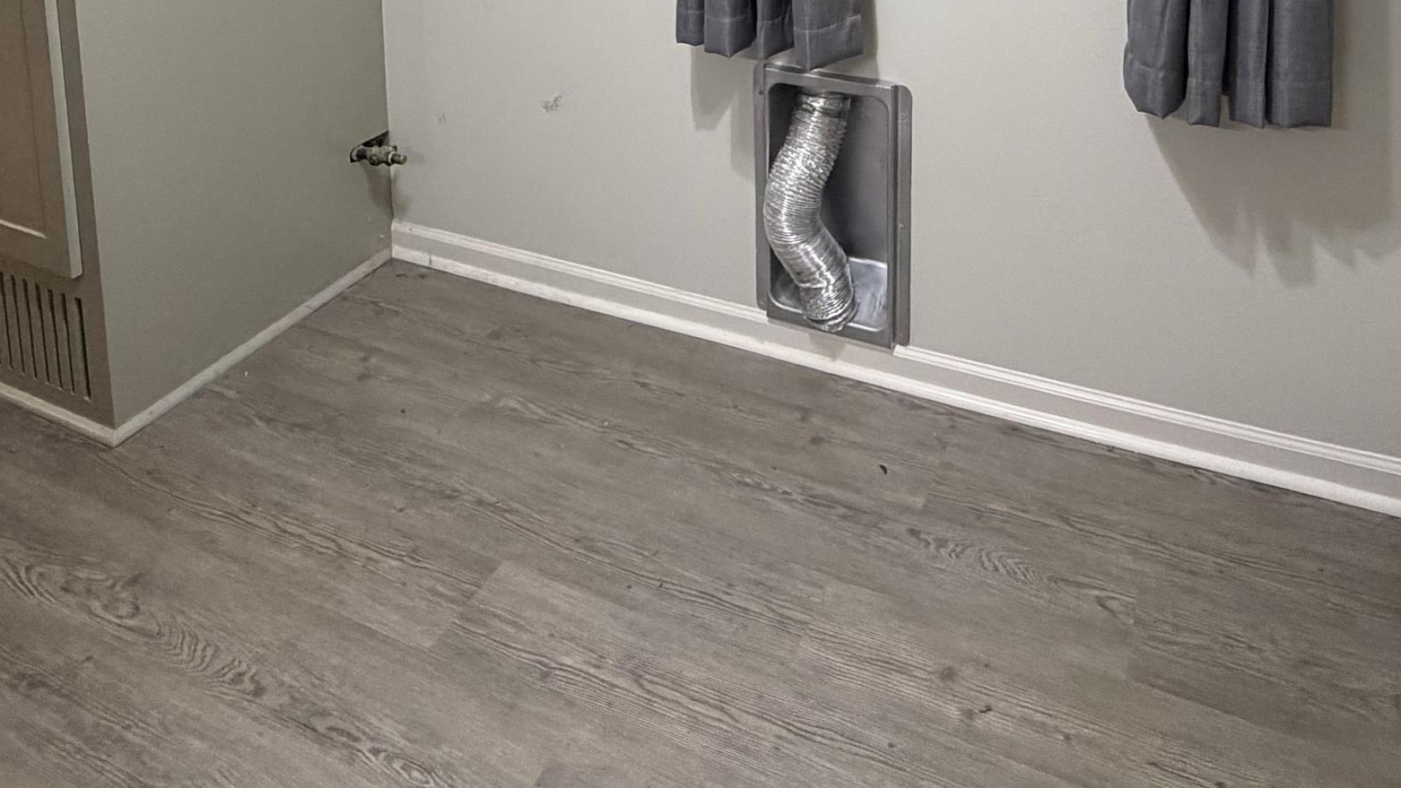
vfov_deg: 32.0
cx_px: 759
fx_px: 1115
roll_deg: +0.8
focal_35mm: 30
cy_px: -173
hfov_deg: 64.2
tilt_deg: -7.3
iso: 400
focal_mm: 2.22
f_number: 2.2
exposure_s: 1/60
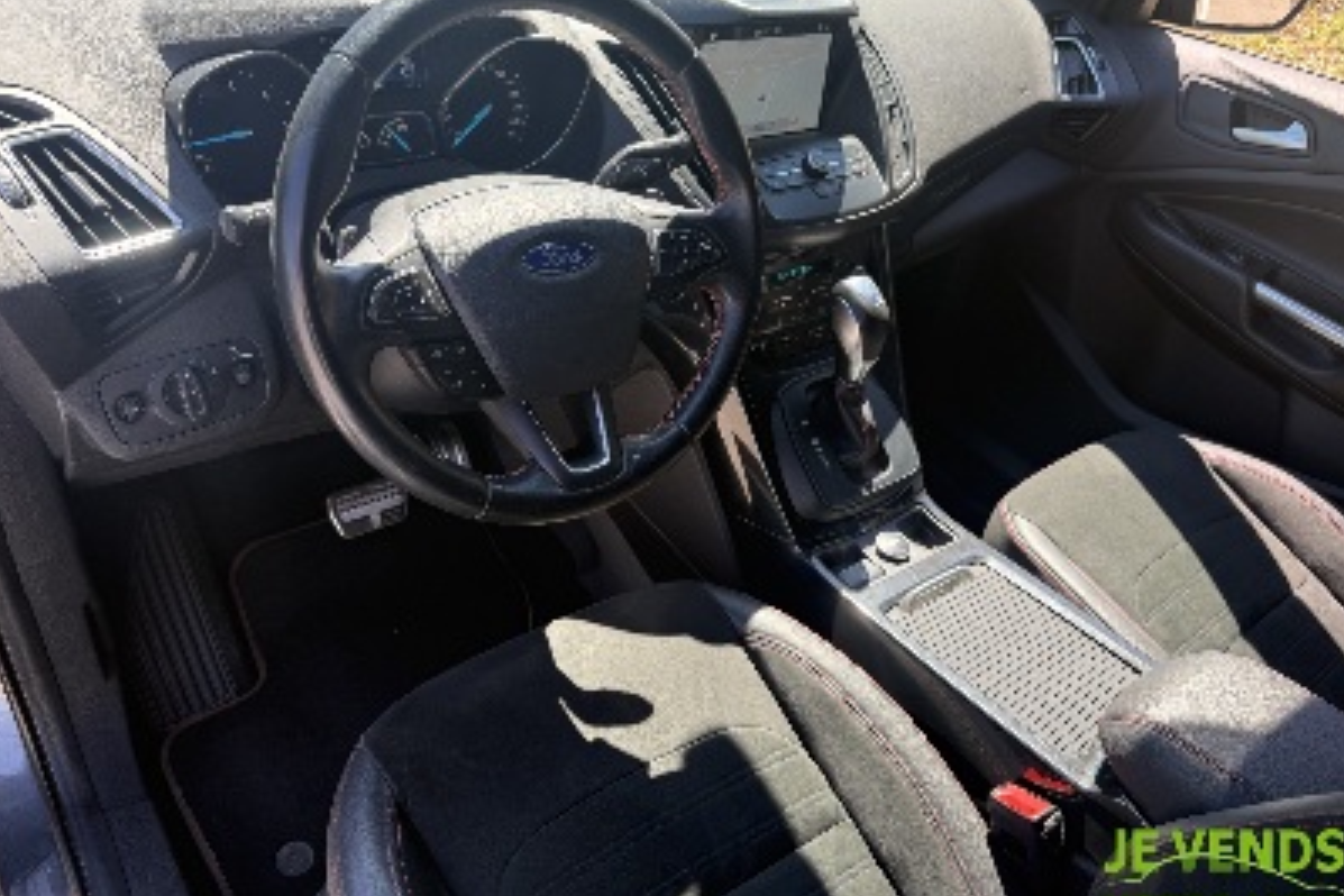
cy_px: 431
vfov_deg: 49.5
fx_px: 971
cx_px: 664
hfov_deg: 69.4
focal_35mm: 26
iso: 100
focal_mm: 6.76
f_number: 1.78
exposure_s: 1/481
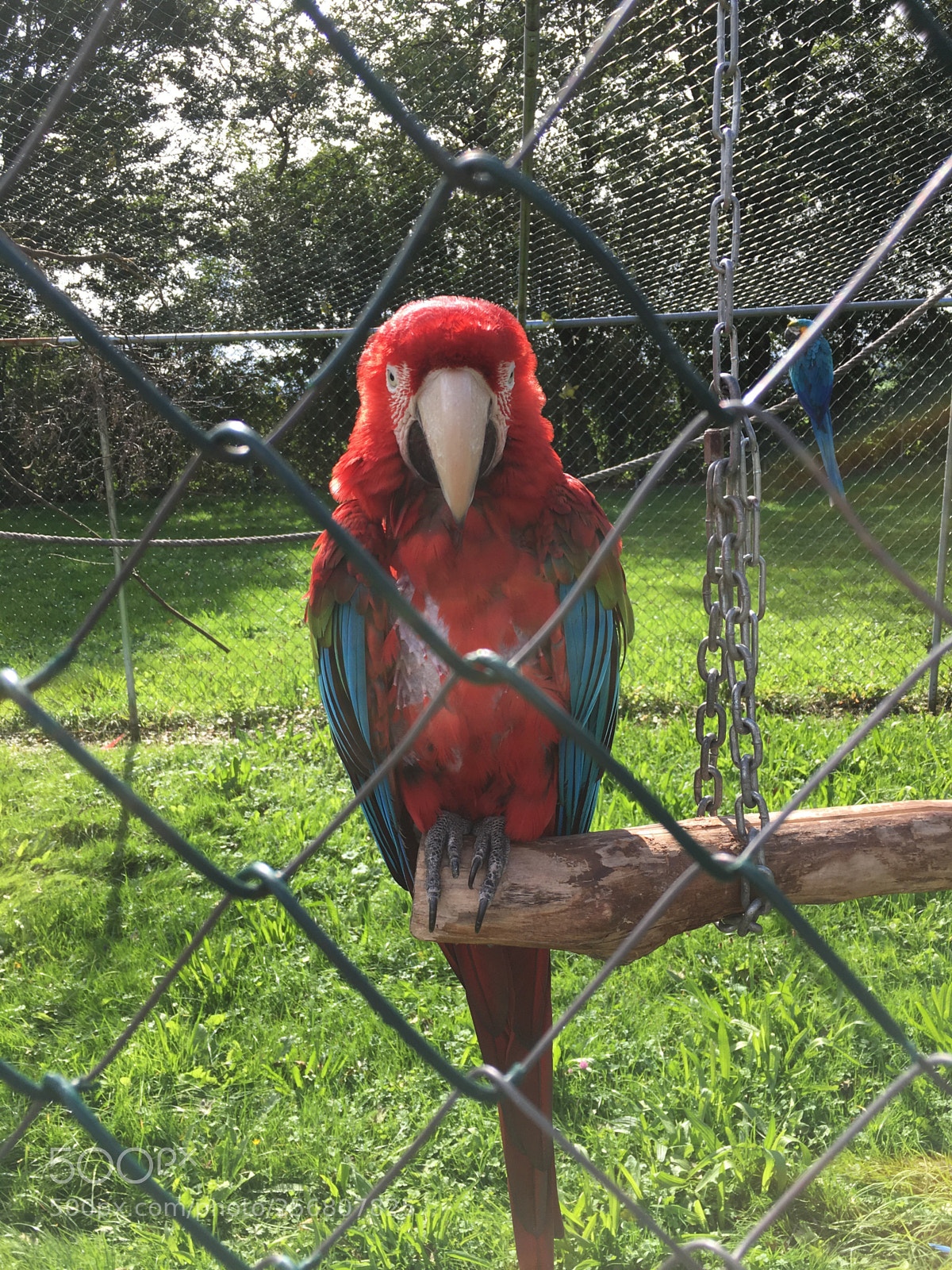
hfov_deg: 48.2
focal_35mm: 29
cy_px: 635
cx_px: 476
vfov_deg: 61.7
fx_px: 1063
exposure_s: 1/538
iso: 25
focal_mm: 4.15
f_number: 2.2
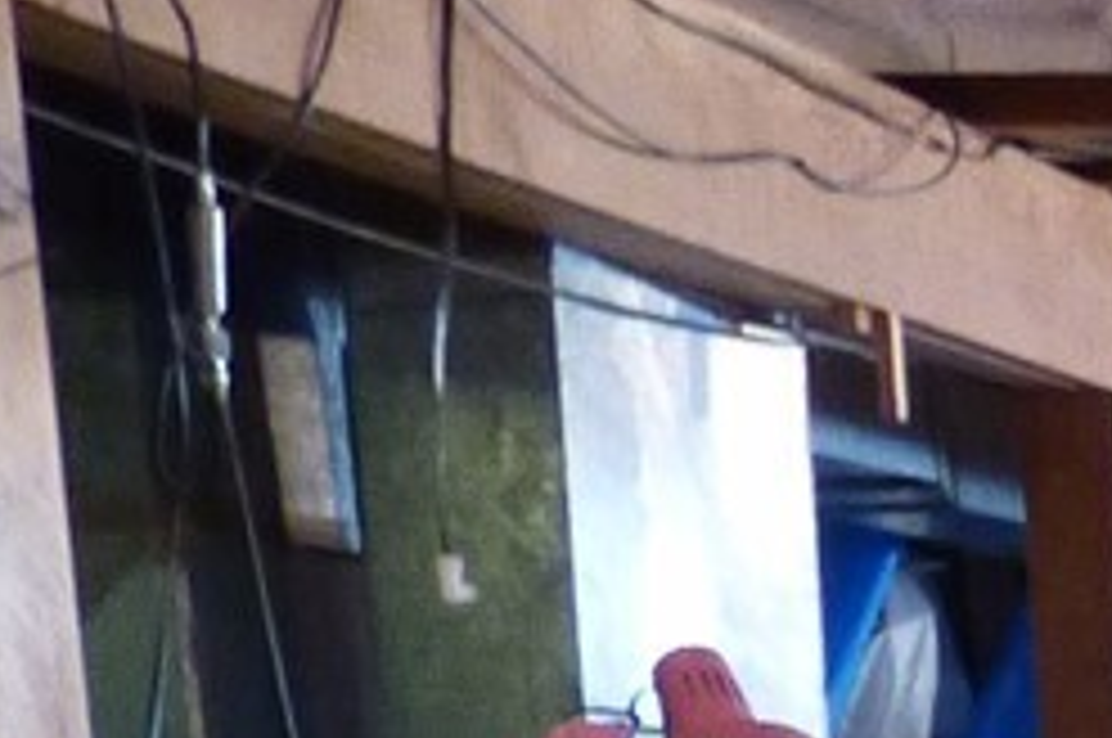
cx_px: 2575
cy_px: 1760
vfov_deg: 9.1
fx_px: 4164
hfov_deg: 12.4
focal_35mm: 135
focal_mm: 3.58
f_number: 2.8
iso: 400
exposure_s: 1/8
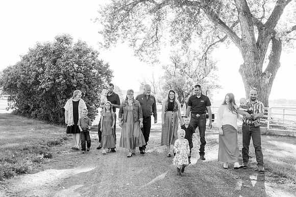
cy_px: 98
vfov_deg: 37.9
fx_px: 288
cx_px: 148
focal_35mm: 35
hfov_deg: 54.4
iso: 800
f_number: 6.3
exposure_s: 1/320
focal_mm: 35
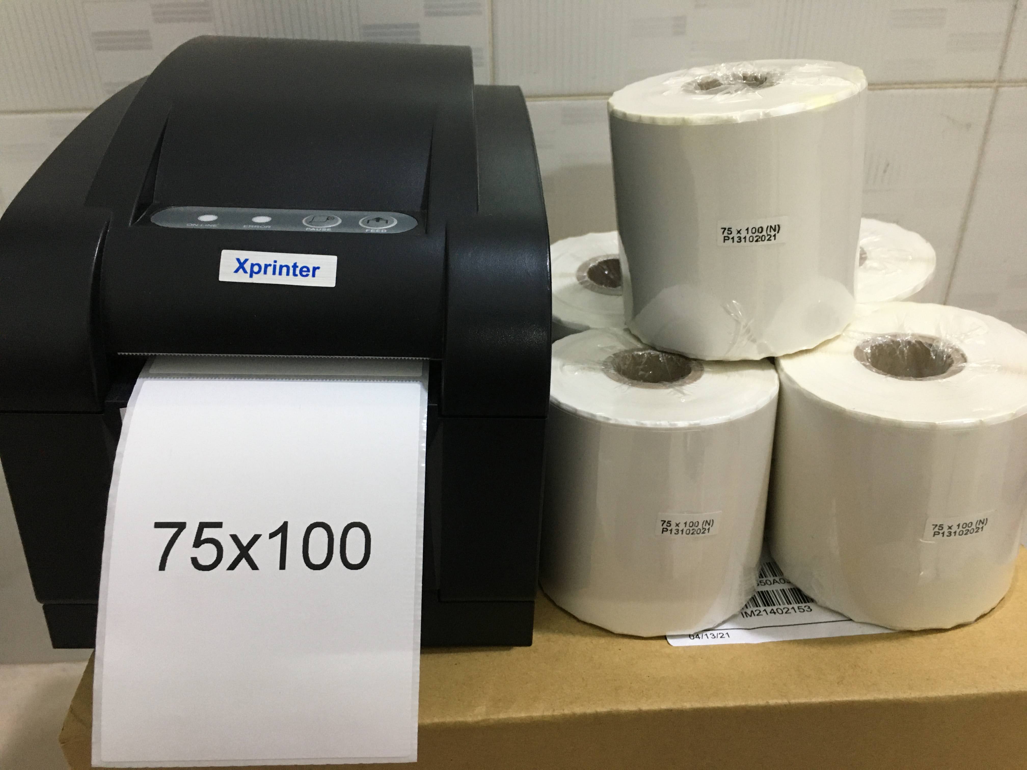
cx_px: 514
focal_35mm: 29
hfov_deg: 61.7
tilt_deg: -30.8
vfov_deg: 48.2
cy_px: 385
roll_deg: +0.6
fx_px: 860
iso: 160
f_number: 2.2
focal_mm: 4.15
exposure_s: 1/33
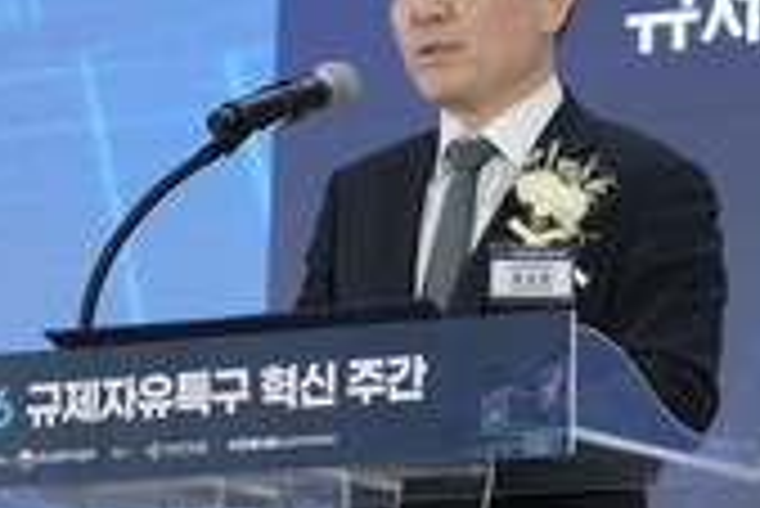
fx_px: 4944
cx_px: 953
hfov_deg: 8.7
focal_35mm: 234
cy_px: 38
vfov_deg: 5.9
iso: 1600
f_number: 4
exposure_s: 1/250
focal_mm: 63
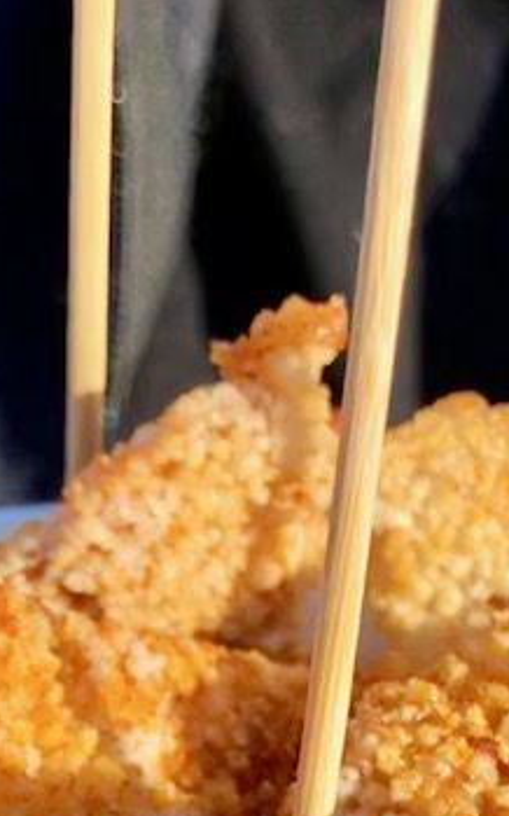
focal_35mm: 85
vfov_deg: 22.0
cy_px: 1047
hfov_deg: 15.3
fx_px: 1887
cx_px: 117
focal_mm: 3.99
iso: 20
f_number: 1.8
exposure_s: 1/607
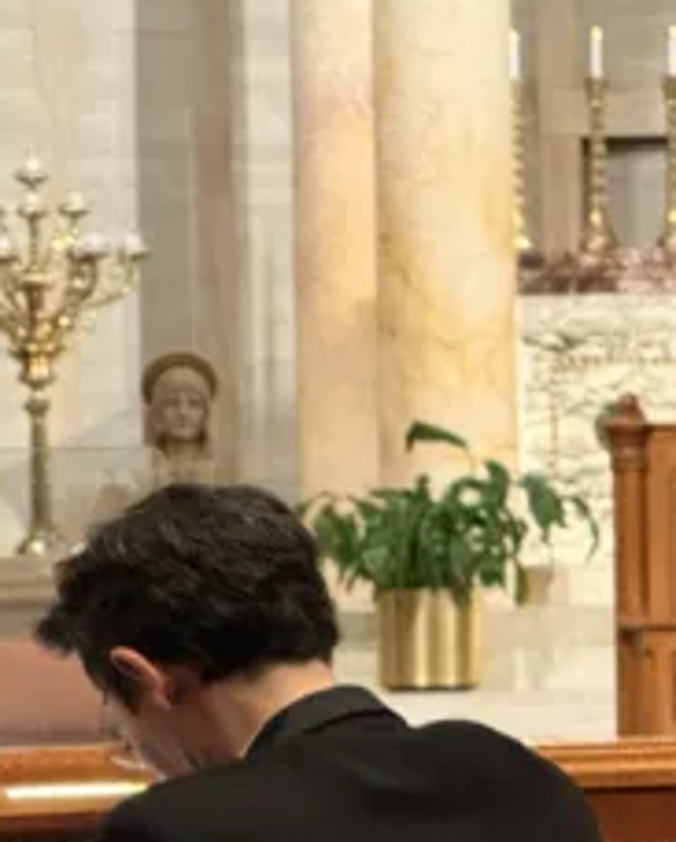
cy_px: 654
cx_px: -31
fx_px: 8536
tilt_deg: -0.4
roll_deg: +0.9
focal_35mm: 342
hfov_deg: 4.5
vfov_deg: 5.6
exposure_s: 1/40
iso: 640
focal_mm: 15.66
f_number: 2.8
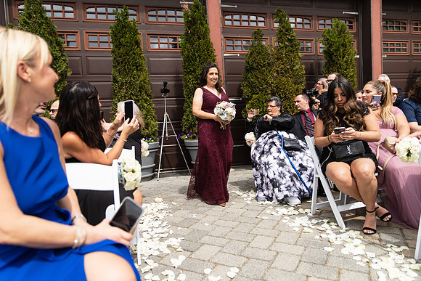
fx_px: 281
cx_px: 210
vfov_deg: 53.2
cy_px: 140
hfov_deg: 73.7
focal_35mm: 24
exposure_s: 1/1600
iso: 125
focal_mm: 24
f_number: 2.8
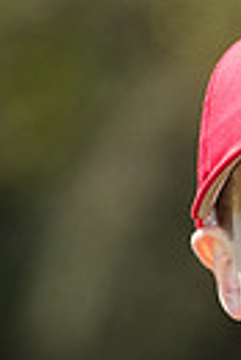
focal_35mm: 900
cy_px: 584
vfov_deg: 2.3
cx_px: 395
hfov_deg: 1.5
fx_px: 9015
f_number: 3.5
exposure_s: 1/1250
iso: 200
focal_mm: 135
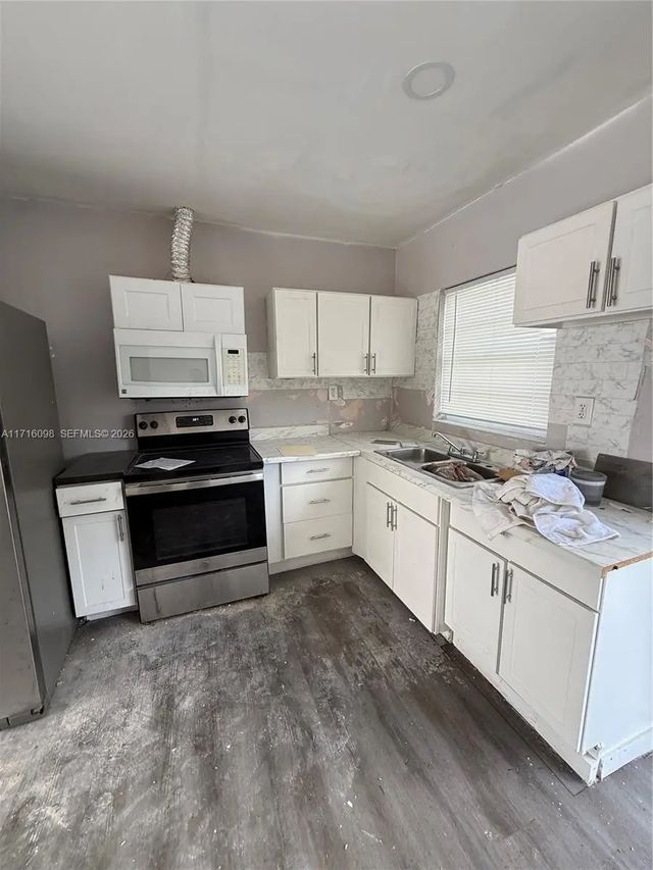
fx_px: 352
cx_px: 326
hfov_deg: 85.7
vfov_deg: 102.1
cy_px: 435
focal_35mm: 14
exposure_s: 1/99
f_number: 2.2
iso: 100
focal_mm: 2.22
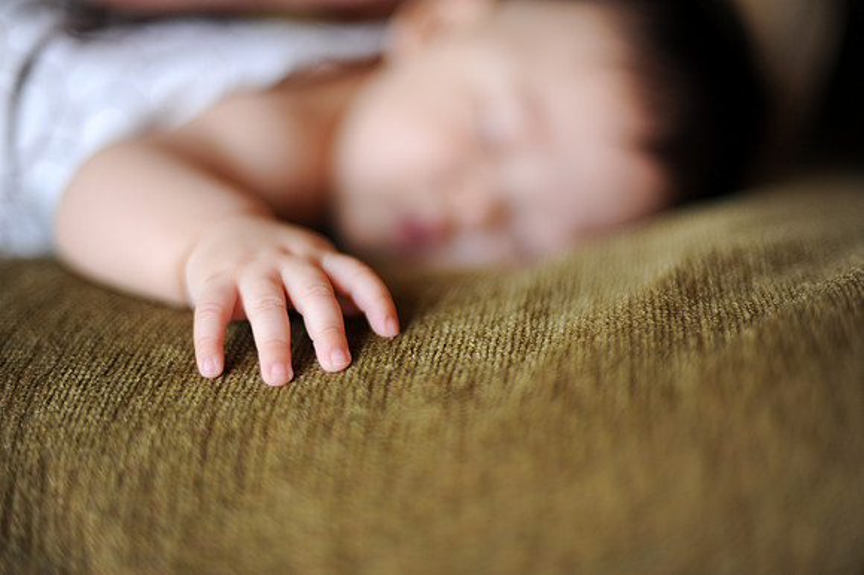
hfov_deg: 39.6
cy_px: 288
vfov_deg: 27.0
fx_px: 1199
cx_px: 432
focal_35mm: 50
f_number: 1.4
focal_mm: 50
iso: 320
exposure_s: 1/250
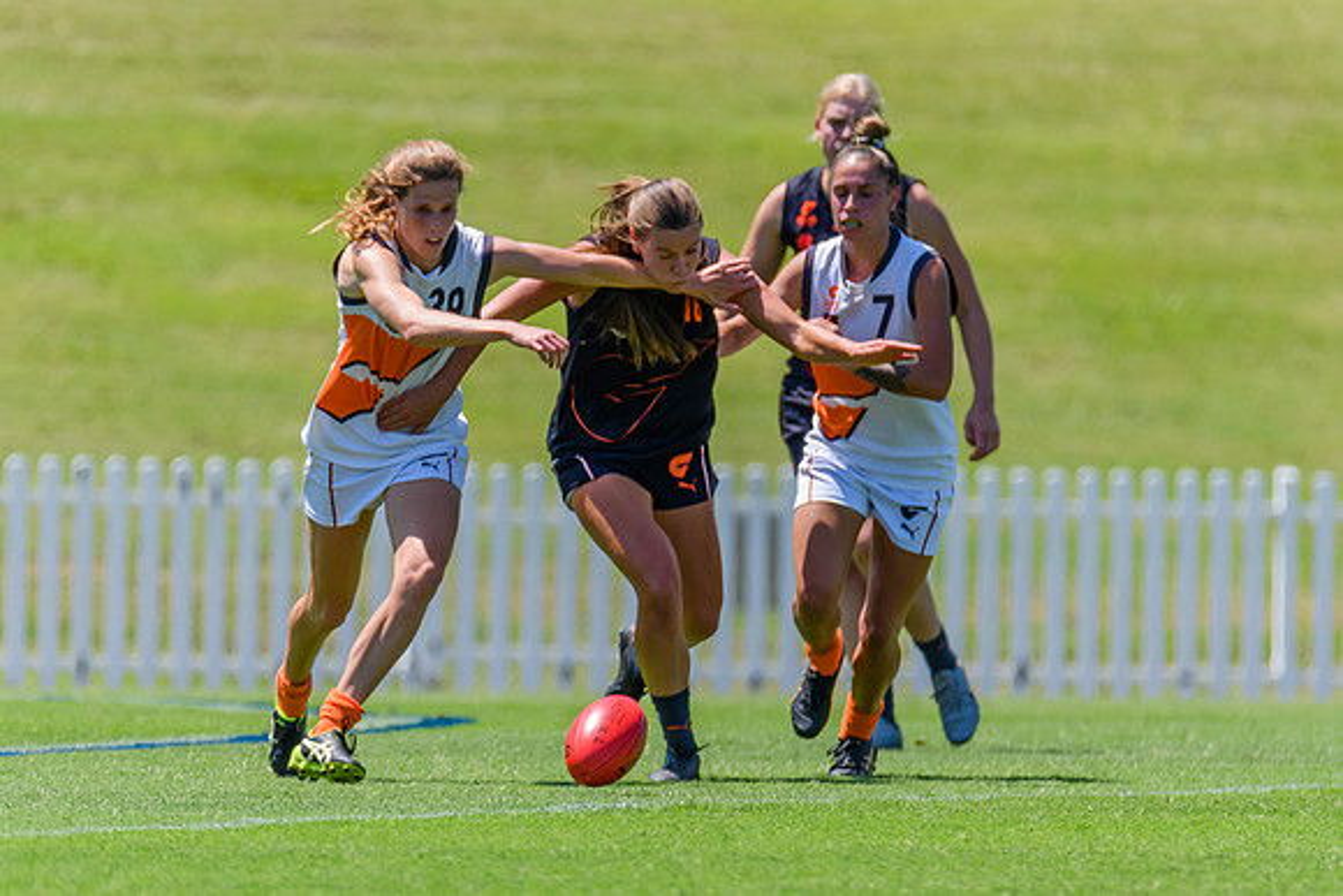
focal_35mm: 996
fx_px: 37164
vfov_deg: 1.4
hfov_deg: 2.1
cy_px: 451
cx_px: 681
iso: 800
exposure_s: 1/2000
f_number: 6.3
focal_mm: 600
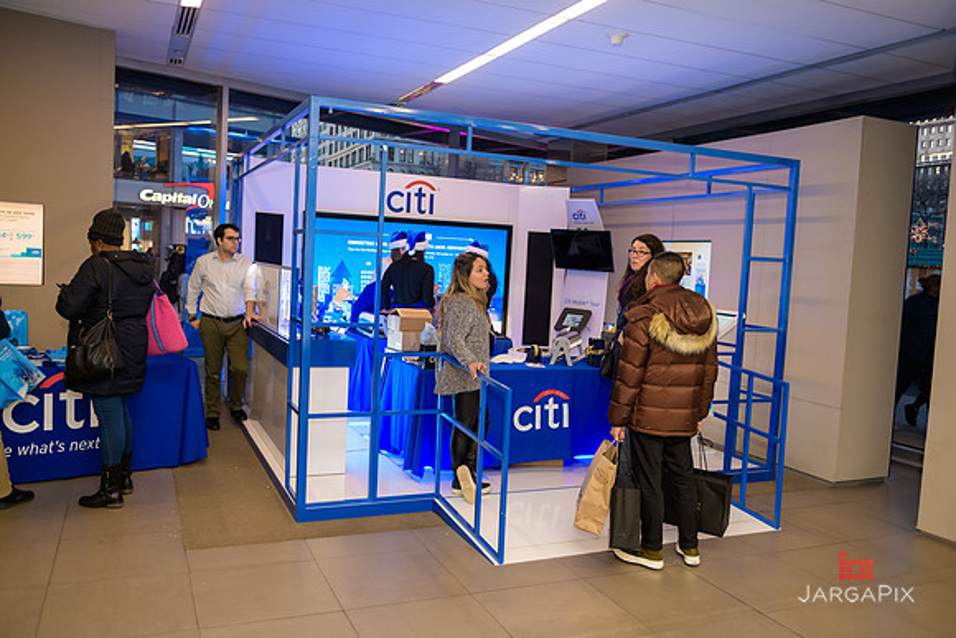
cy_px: 319
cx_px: 478
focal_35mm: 31
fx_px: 823
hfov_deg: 60.3
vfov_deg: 42.3
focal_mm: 31
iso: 800
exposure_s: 1/125
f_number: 3.2
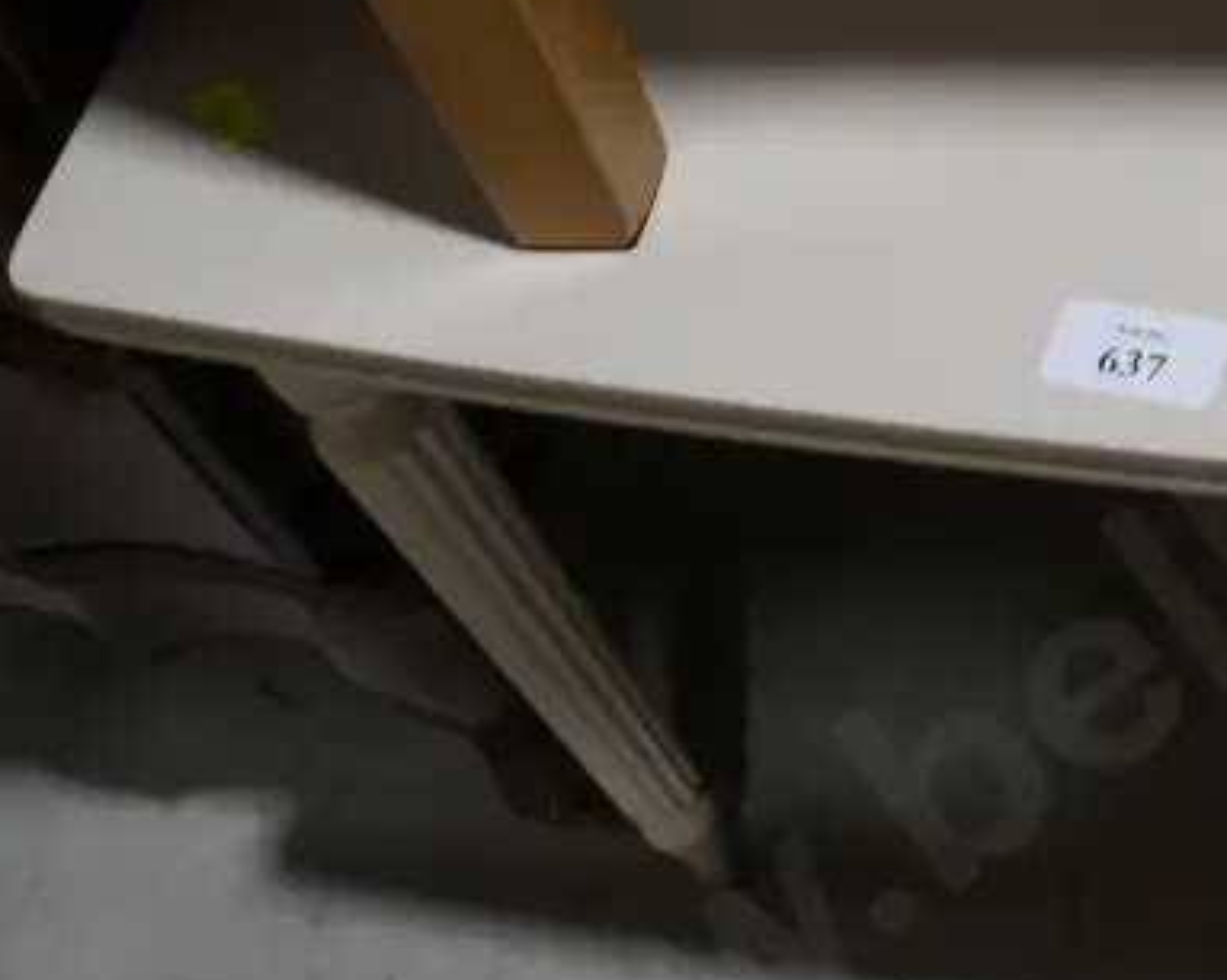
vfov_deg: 16.3
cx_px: 1611
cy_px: 307
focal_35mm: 94
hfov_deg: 18.9
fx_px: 3412
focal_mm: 18
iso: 200
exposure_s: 1/60
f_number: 4
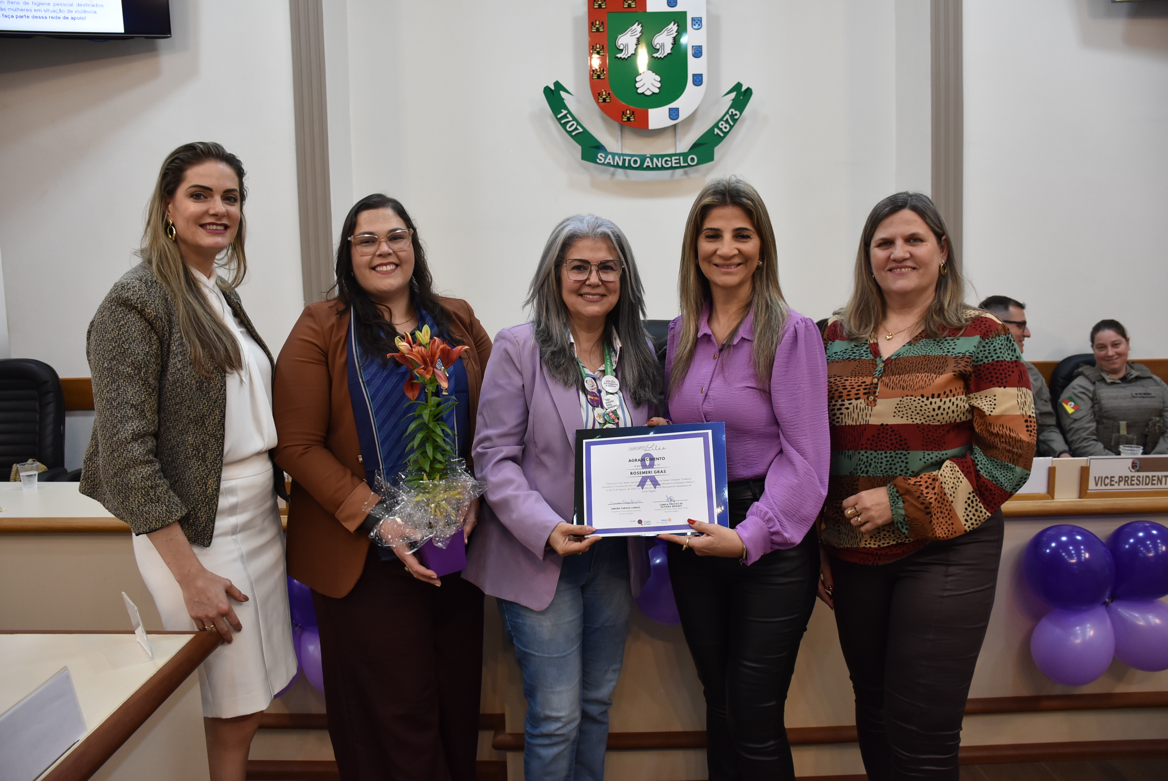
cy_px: 390
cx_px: 584
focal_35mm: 27
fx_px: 877
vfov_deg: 48.0
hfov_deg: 67.3
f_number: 4.5
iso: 800
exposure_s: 1/80
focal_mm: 18
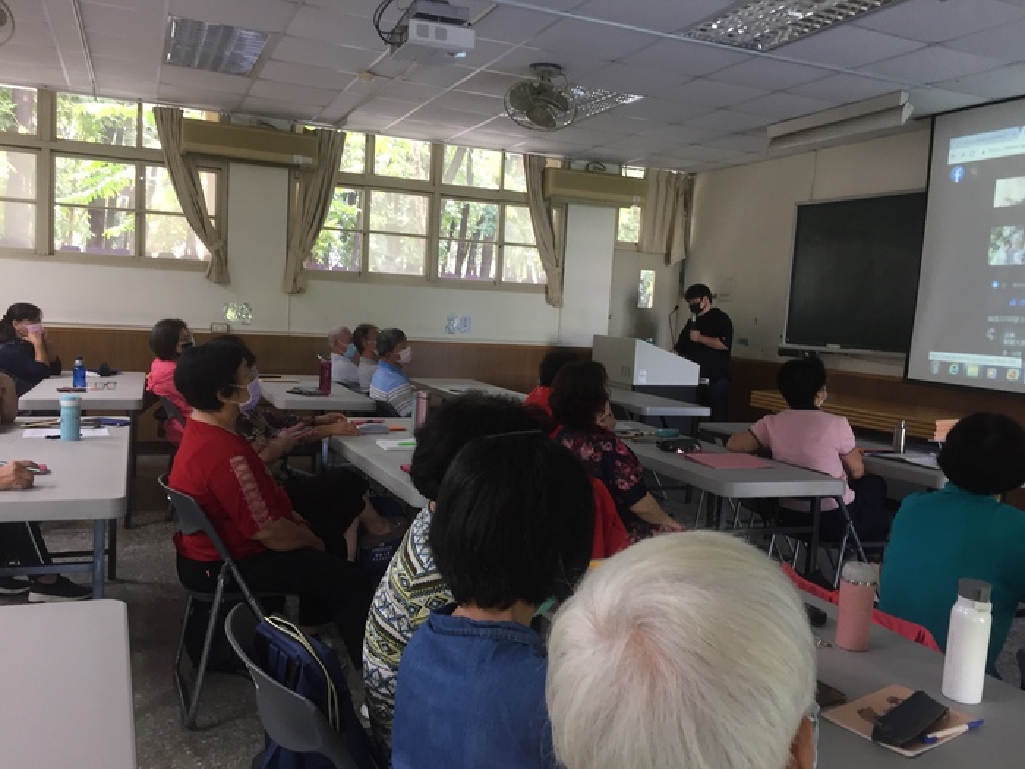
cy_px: 384
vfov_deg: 48.2
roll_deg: -5.0
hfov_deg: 61.7
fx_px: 859
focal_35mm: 29
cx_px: 512
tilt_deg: -6.1
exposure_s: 1/30
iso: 80
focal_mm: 4.15
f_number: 2.2
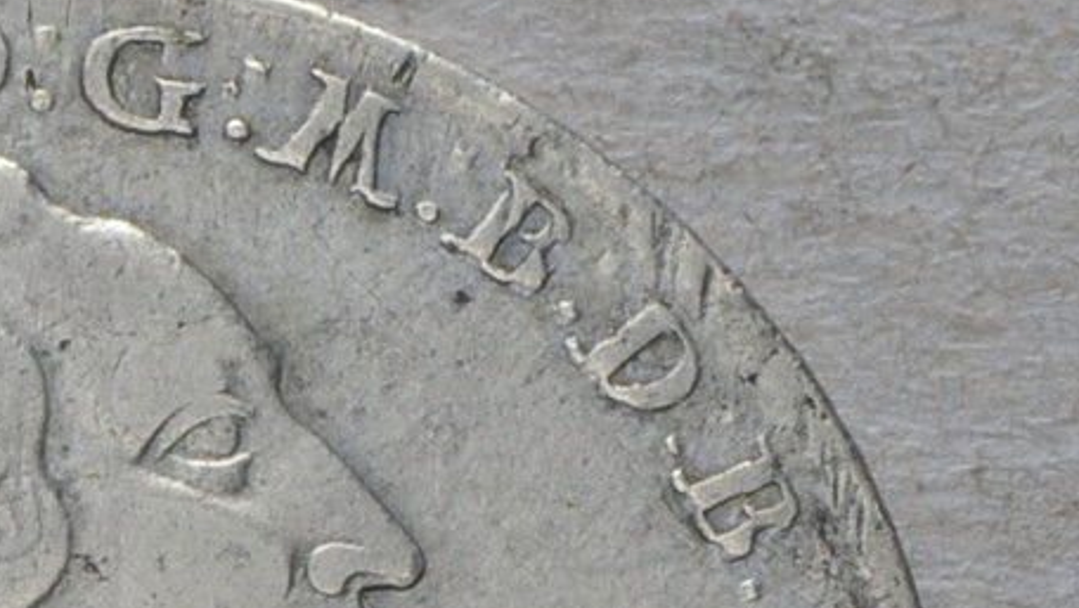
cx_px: -809
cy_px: 1741
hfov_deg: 6.9
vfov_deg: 3.9
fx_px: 8730
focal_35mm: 305
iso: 400
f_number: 14
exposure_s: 1/200
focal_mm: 36
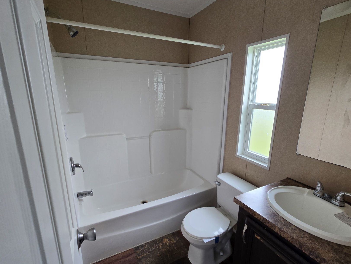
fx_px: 162
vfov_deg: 78.0
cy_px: 139
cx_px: 178
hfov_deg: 94.5
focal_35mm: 16
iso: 80
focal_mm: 2.2
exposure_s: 1/60
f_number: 2.2
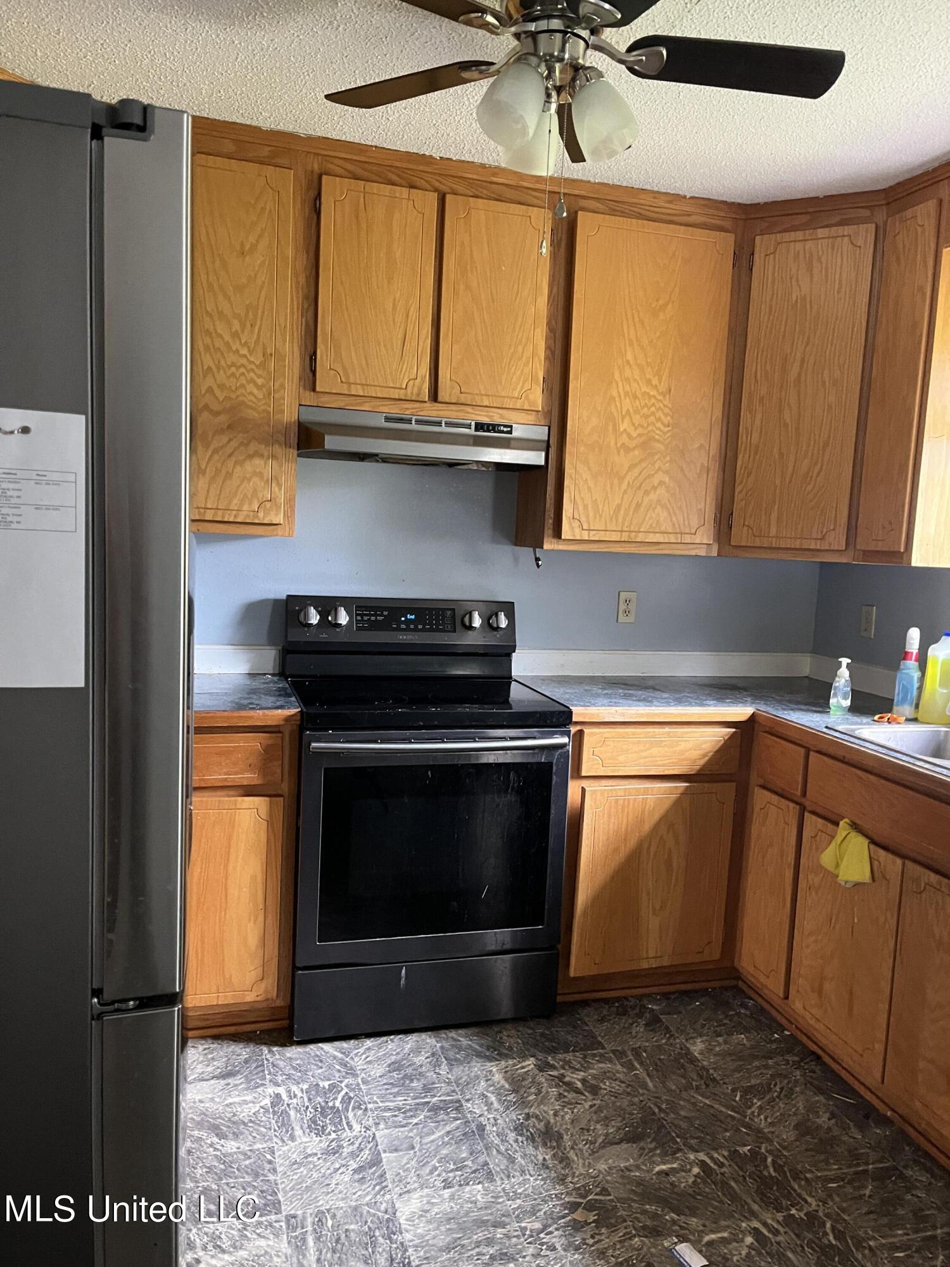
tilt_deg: -6.2
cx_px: 475
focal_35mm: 26
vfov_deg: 67.3
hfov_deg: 53.1
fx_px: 951
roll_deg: -1.9
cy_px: 634
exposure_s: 1/60
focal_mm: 5.1
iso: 500
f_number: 1.6
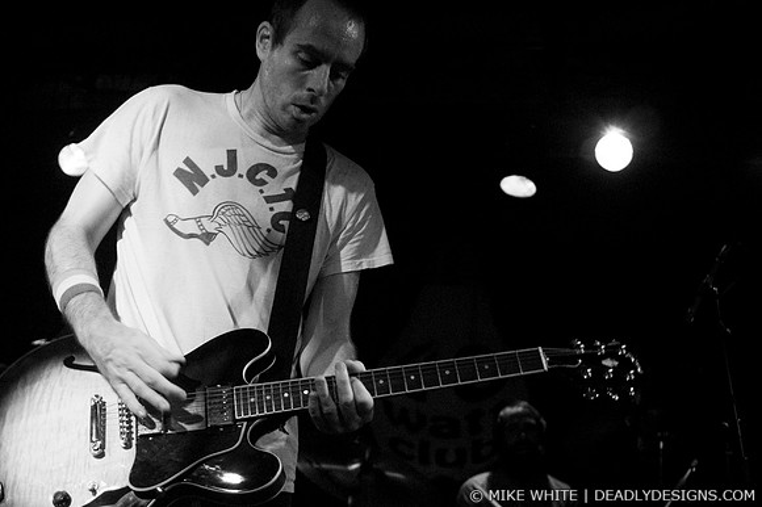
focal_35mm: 52
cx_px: 381
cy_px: 254
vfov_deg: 25.7
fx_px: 1111
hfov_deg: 37.9
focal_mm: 35
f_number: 2.8
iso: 800
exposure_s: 1/60
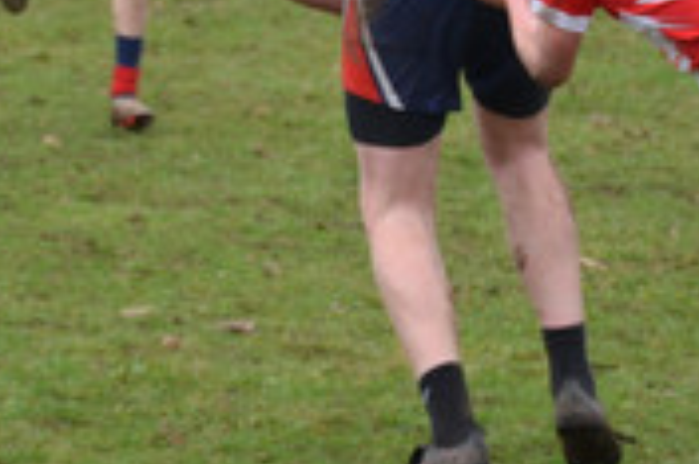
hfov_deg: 3.3
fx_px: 12279
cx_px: 230
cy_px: -42
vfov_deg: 2.2
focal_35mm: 633
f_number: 5.6
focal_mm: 116
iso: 640
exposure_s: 1/500
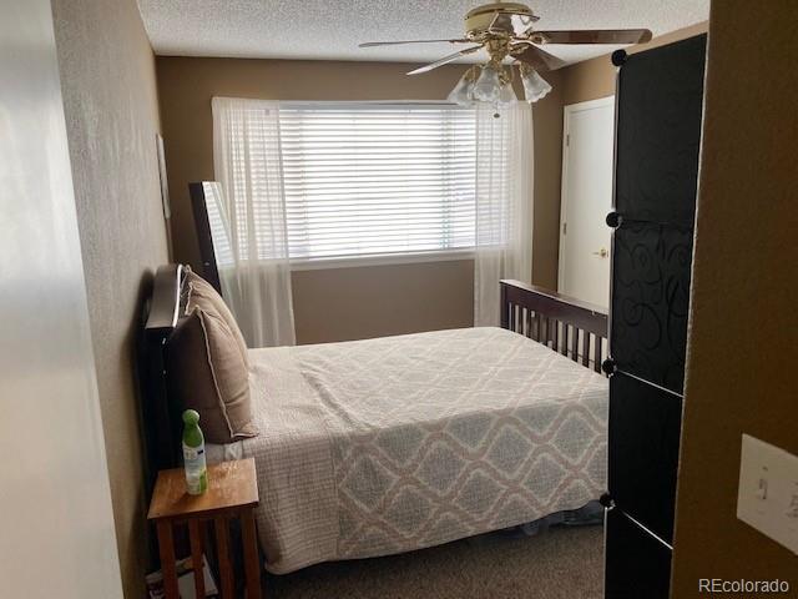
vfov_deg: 53.1
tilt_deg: -10.6
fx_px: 599
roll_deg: +2.1
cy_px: 300
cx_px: 399
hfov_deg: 67.3
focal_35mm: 26
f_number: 1.8
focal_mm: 4.25
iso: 125
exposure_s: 1/120
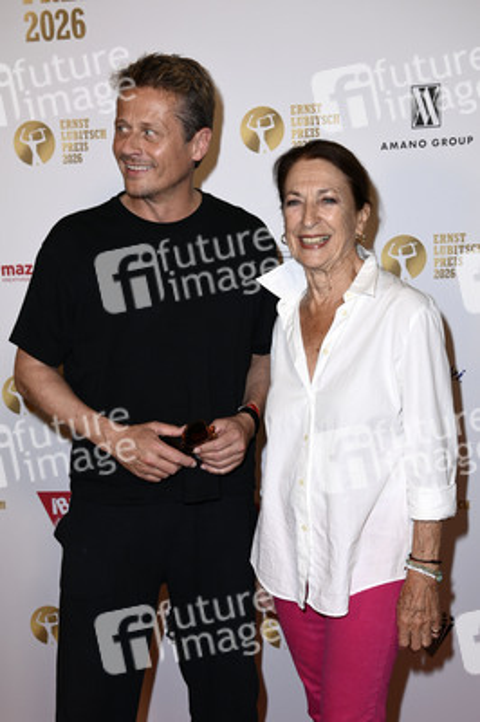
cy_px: 361
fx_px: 962
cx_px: 240
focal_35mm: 48
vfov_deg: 41.1
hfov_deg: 28.0
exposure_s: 1/200
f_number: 5.6
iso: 640
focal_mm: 48
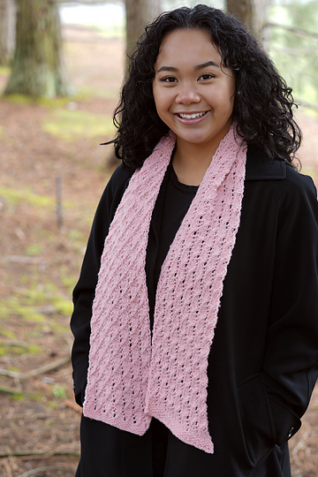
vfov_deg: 24.5
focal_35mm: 83
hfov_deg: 16.5
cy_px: 260
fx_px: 1100
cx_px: 164
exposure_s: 1/15
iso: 80
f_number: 4
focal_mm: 70
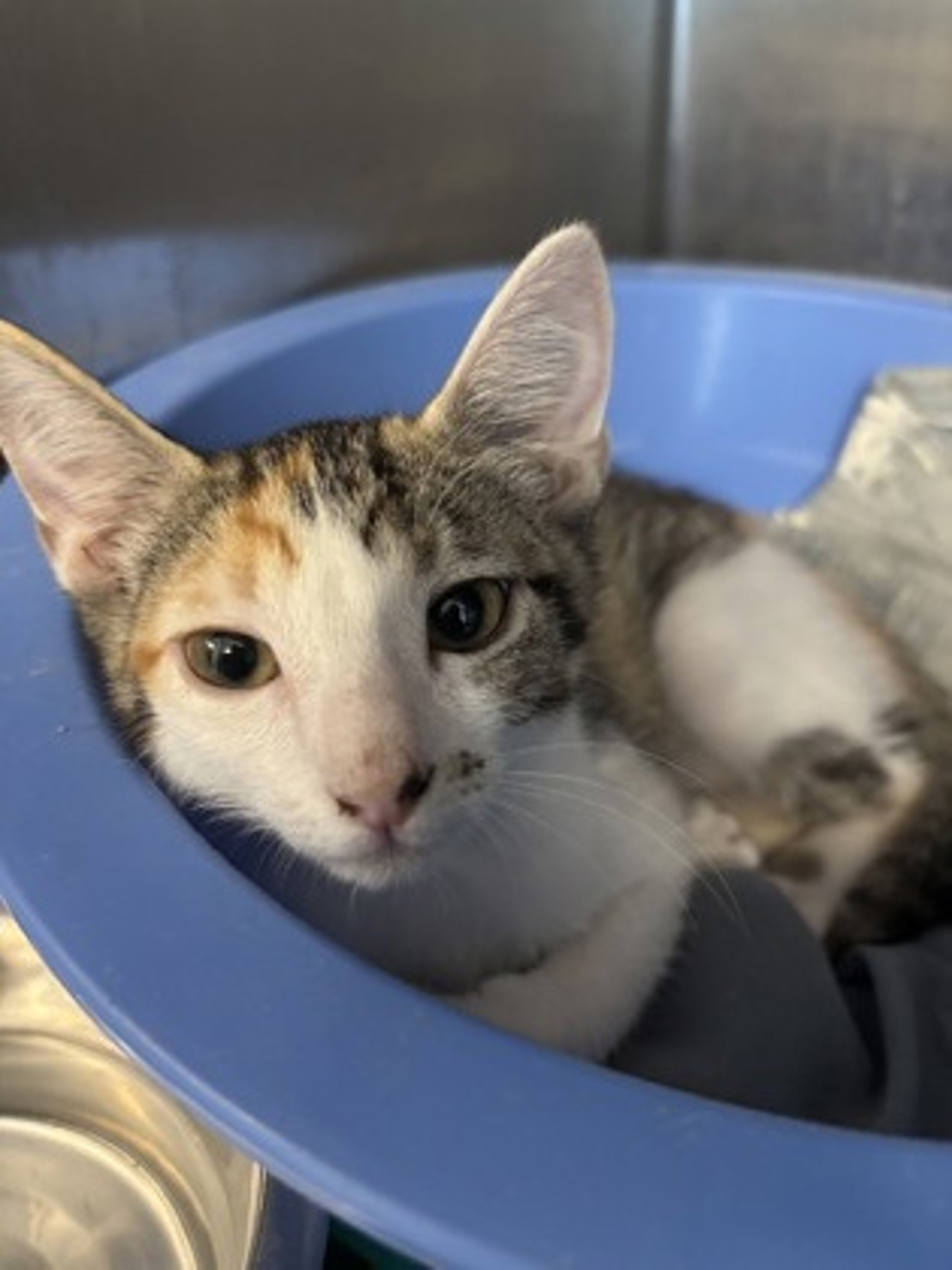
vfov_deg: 67.3
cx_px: 476
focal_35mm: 26
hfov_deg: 53.1
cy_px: 635
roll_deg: +1.3
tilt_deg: -32.6
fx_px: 953
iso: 500
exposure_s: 1/30
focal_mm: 5.96
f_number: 1.6
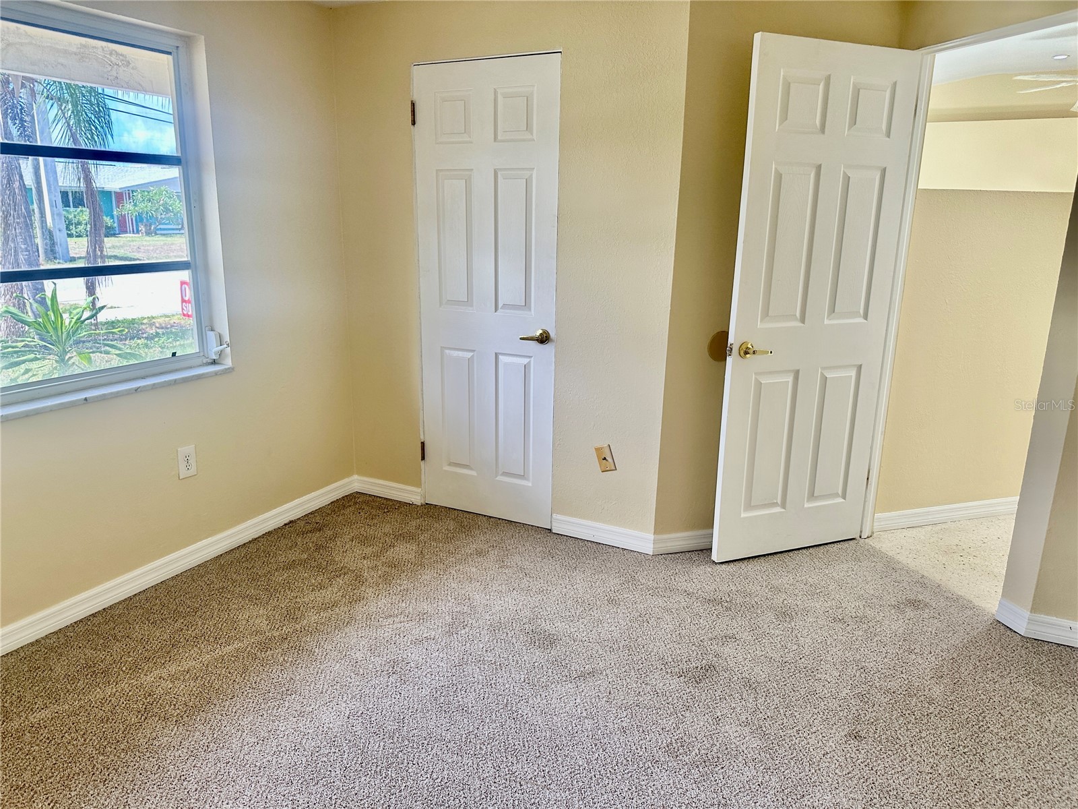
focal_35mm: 24
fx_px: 747
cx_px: 539
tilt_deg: -13.0
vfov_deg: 56.8
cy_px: 404
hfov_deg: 71.6
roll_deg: -0.4
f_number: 1.78
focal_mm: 6.86
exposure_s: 1/135
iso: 100
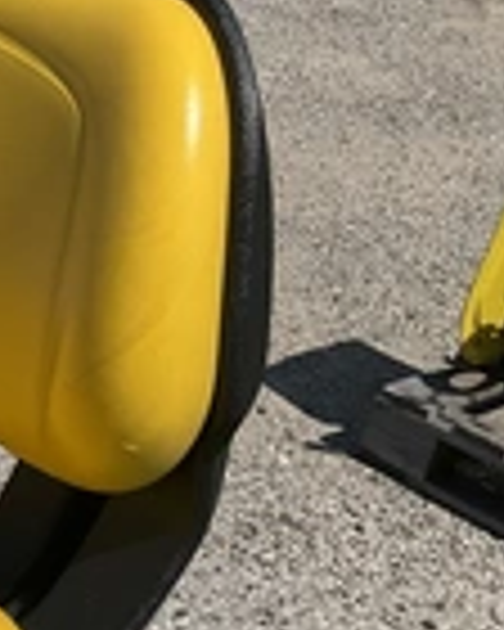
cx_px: -382
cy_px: 454
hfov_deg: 16.2
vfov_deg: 23.4
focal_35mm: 81
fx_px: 1510
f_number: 1.8
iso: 25
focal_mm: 3
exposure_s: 1/3788
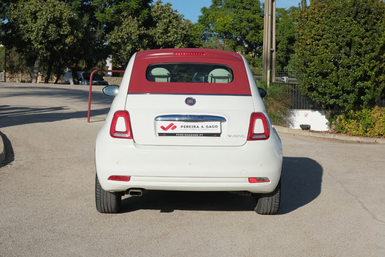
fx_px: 620
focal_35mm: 58
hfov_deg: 34.5
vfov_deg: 23.4
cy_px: 128
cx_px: 192
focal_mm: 38.5
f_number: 10
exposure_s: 1/320
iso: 160
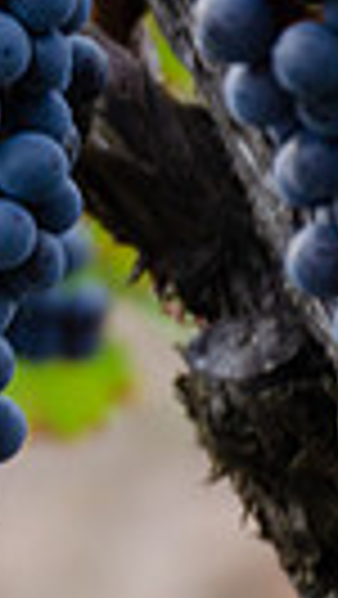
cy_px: 0
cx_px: -388
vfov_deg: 2.4
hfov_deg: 1.4
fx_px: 14106
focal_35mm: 887
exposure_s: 1/125
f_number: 6
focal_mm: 130
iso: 220
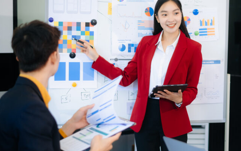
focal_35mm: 82
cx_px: 177
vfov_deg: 15.9
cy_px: 78
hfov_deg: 25.0
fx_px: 539
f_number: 2
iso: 400
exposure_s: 1/320
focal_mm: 50
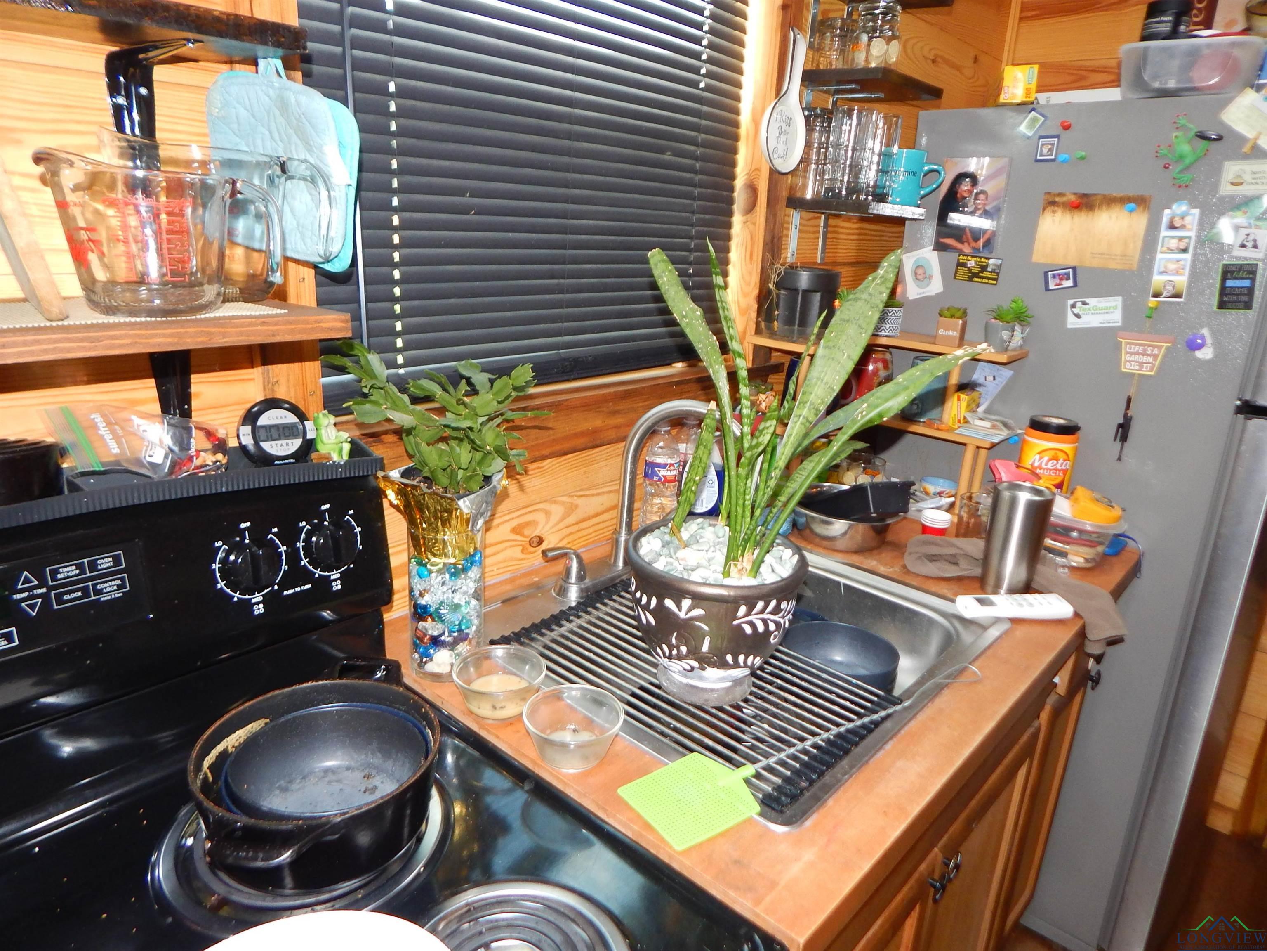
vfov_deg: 61.1
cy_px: 476
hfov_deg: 76.4
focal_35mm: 22
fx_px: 805
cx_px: 634
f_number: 3
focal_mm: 4
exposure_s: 1/30
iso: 200
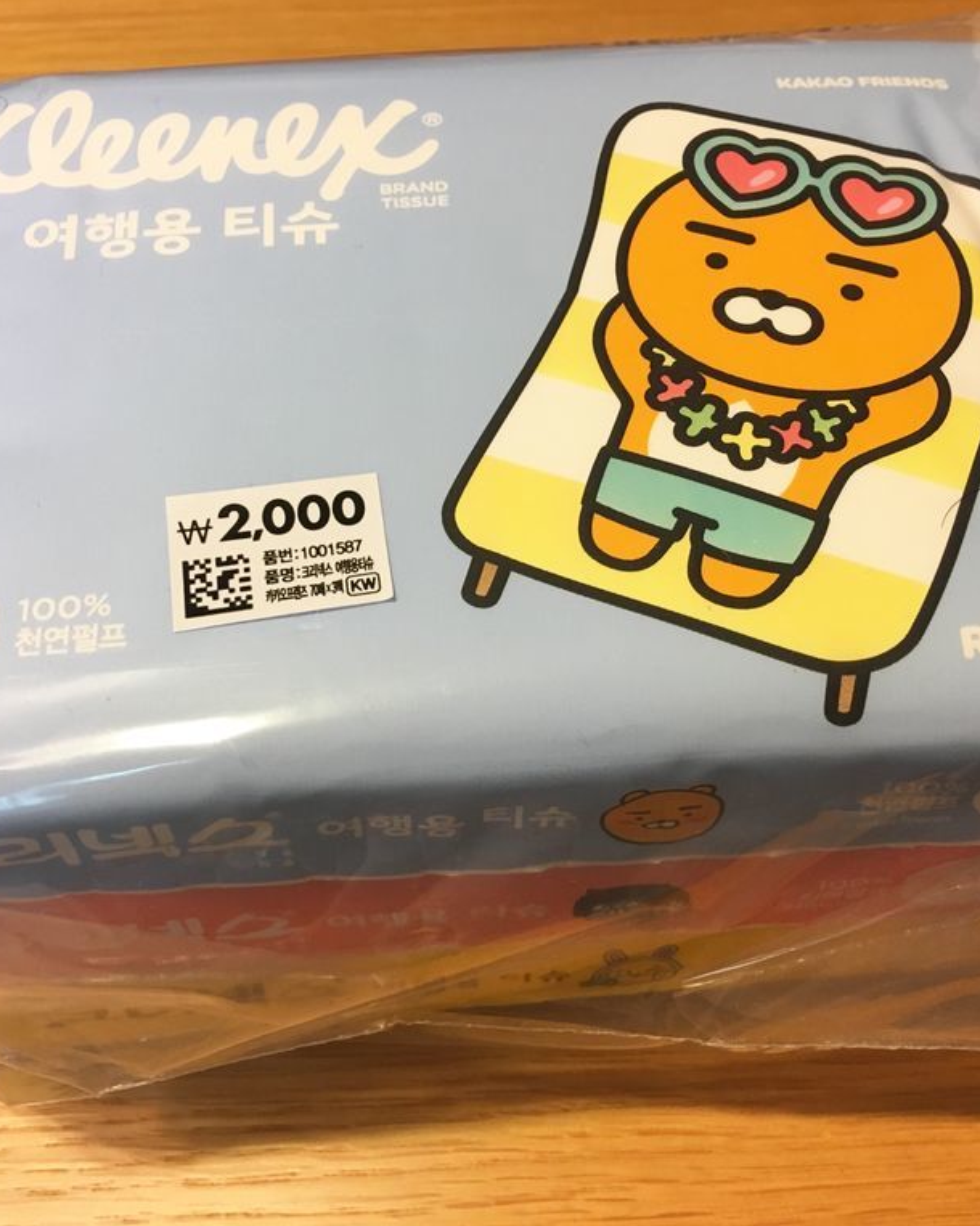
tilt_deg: -59.3
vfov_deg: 47.9
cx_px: 496
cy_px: 611
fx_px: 1378
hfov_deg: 39.1
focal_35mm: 38
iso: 100
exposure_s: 1/30
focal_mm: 4.15
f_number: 2.2
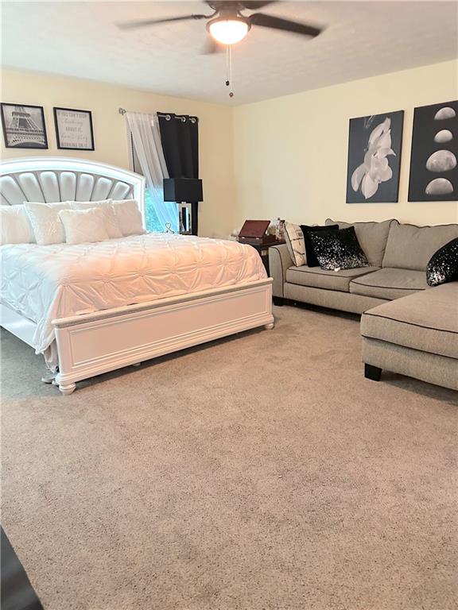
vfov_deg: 71.6
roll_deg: -0.4
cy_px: 305
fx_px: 423
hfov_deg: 56.8
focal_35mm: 24
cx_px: 229
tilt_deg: -13.9
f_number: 1.78
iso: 800
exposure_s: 1/60
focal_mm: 6.86
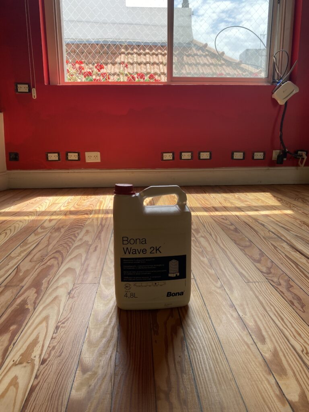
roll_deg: +0.6
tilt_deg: -12.3
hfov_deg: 53.1
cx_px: 154
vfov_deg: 67.3
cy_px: 206
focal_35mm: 26
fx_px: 309
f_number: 1.8
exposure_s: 1/517
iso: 32
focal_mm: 4.25
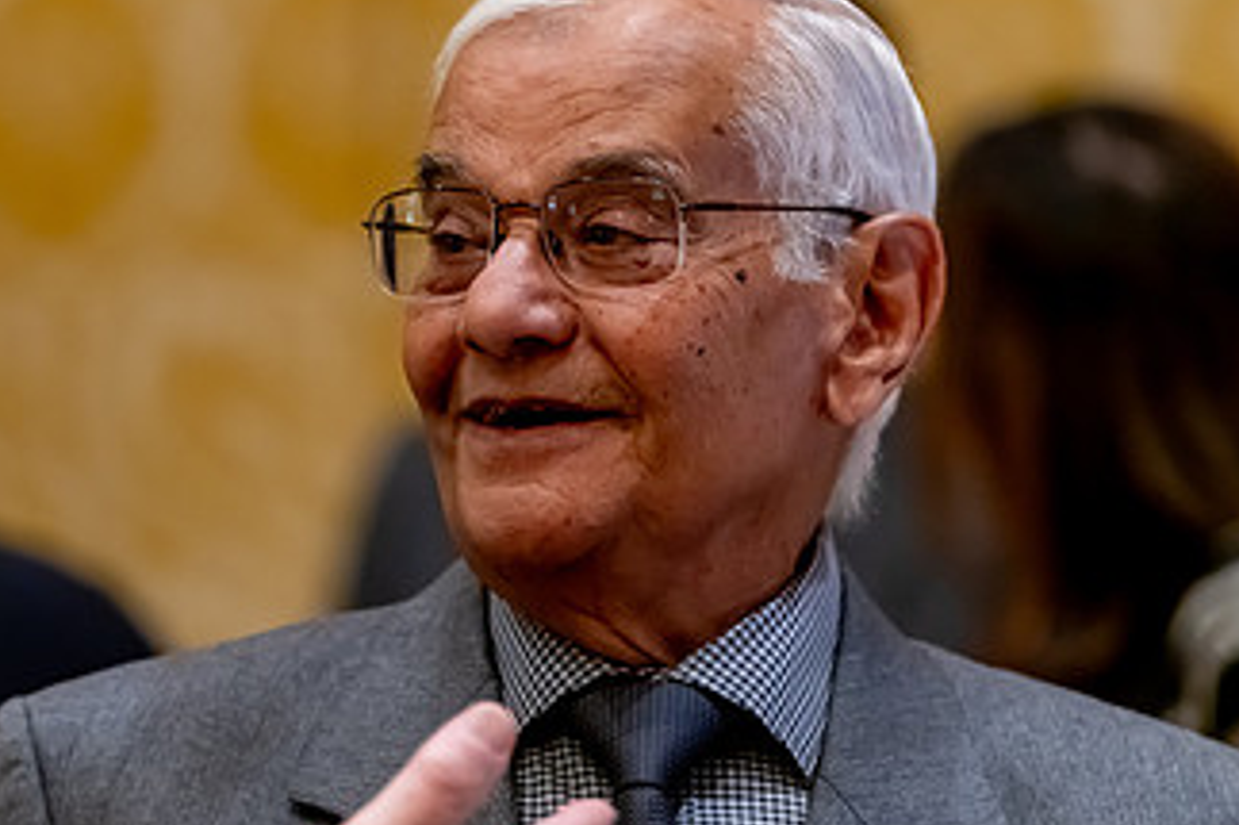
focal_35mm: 335
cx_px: 318
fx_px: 11523
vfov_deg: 4.1
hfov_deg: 6.2
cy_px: 345
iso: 5000
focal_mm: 175
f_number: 2.8
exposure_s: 1/200
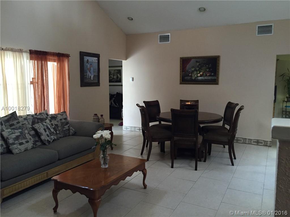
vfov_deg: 48.2
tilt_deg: -6.5
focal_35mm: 29
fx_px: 243
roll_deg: -1.0
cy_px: 108
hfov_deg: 61.7
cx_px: 145
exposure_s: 1/30
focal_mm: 4.15
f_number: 2.2
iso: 125
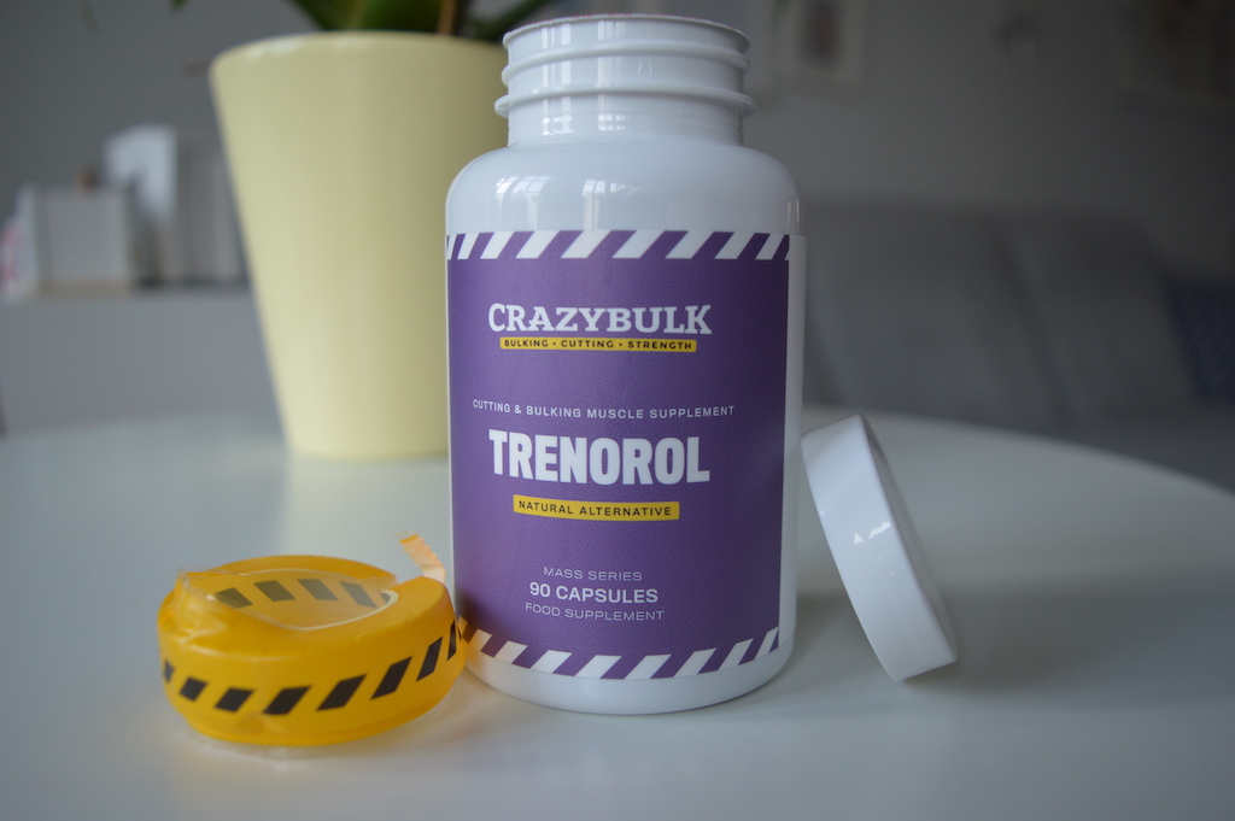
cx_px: 618
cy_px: 410
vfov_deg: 43.5
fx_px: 1028
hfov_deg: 62.0
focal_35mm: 30
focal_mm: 20
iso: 110
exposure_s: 1/30
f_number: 3.8
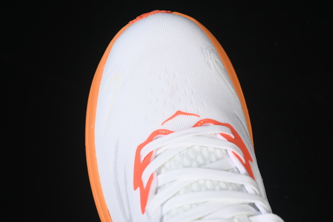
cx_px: 166
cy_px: 111
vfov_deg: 18.2
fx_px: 694
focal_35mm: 75
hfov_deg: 27.0
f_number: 7.1
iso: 160
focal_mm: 50
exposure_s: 1/80
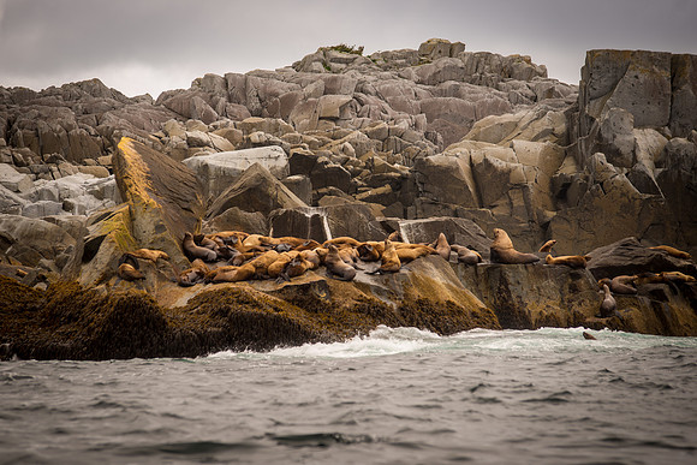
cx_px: 324
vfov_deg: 7.2
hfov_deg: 10.7
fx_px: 3705
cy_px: 240
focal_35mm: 191
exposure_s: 1/500
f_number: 4
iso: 100
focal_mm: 175
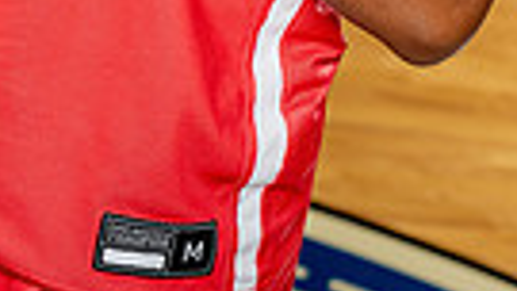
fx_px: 2153
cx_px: 172
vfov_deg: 7.2
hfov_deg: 13.7
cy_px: -467
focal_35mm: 157
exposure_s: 1/250
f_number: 4.5
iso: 640
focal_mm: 45
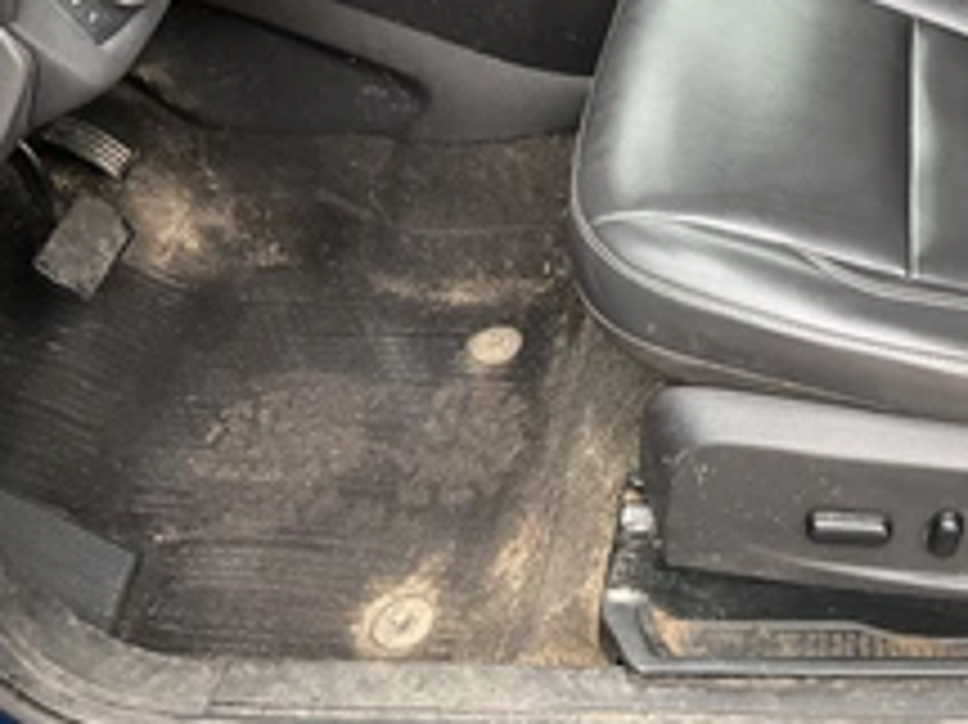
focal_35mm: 54
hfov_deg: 33.7
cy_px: 108
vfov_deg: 26.3
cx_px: 869
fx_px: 1509
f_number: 1.8
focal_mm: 3
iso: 64
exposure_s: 1/75
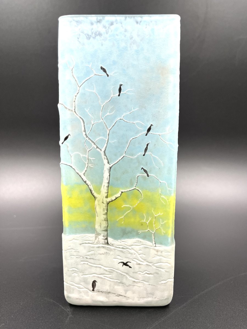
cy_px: 164
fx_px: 247
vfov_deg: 67.3
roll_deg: +1.7
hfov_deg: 53.1
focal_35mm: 26
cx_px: 124
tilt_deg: -8.0
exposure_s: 1/121
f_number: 1.6
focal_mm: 5.1
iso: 64
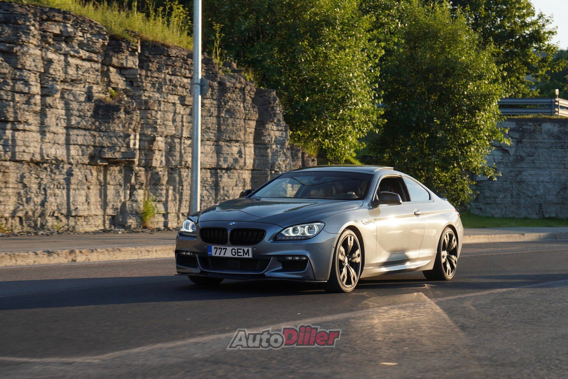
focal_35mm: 75
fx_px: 1183
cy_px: 190
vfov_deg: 18.2
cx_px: 284
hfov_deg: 27.0
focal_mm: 50
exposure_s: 1/400
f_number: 4
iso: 200
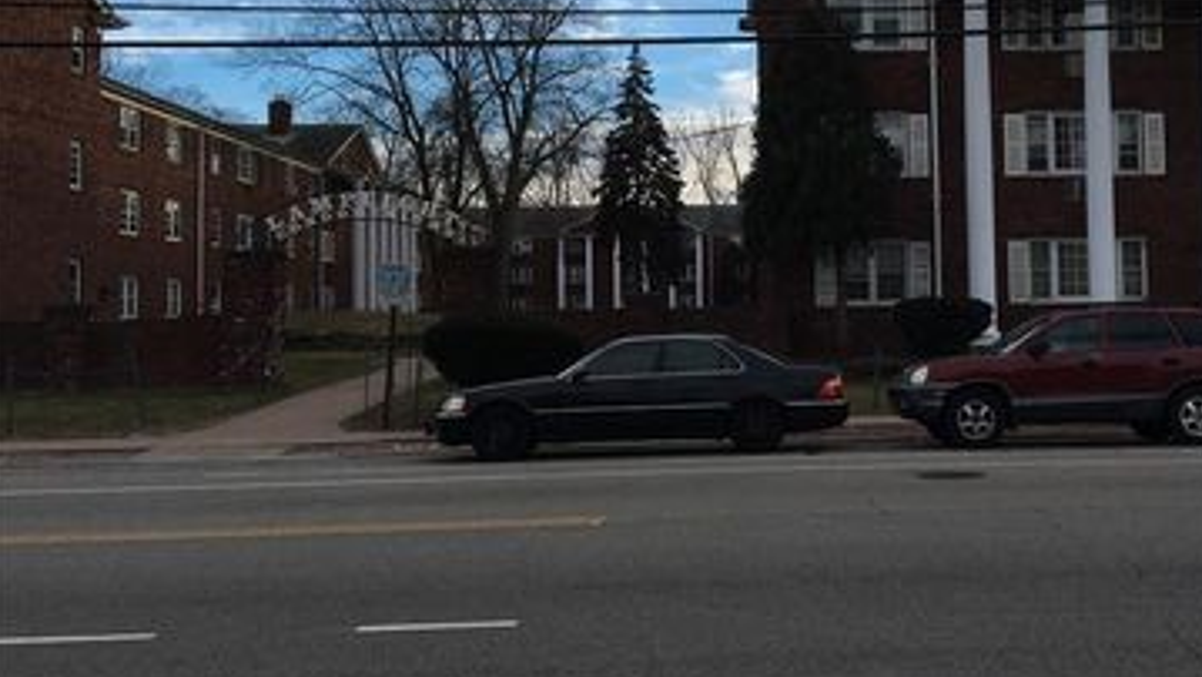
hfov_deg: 45.5
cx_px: 827
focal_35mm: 44
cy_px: 226
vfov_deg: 27.0
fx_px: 1402
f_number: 2.2
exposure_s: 1/884
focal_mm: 4.15
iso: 25
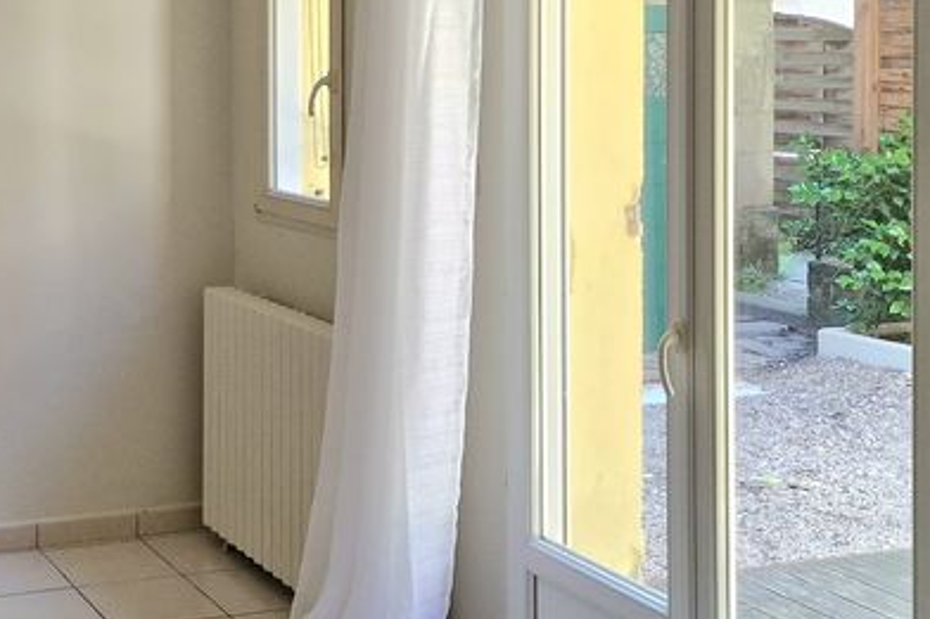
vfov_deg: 21.8
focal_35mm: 61
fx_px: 1575
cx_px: 17
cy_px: 85
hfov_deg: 30.7
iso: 200
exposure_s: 1/182
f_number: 1.8
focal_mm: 6.4
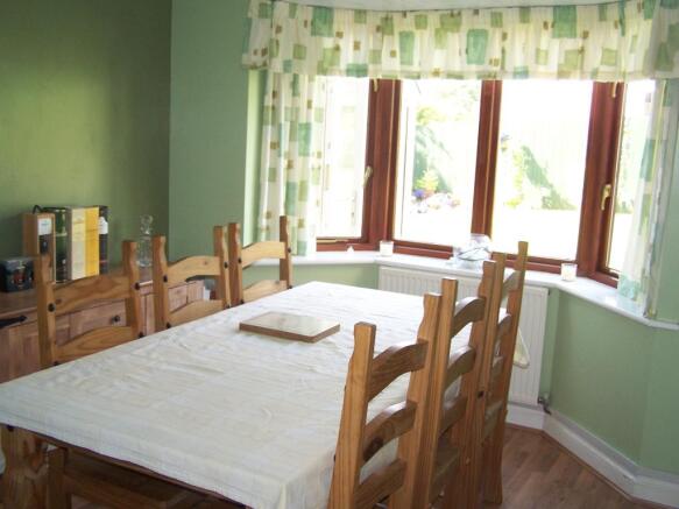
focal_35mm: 38
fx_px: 745
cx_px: 340
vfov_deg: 37.7
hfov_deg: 49.0
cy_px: 254
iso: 140
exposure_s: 1/60
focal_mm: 6.3
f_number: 2.8
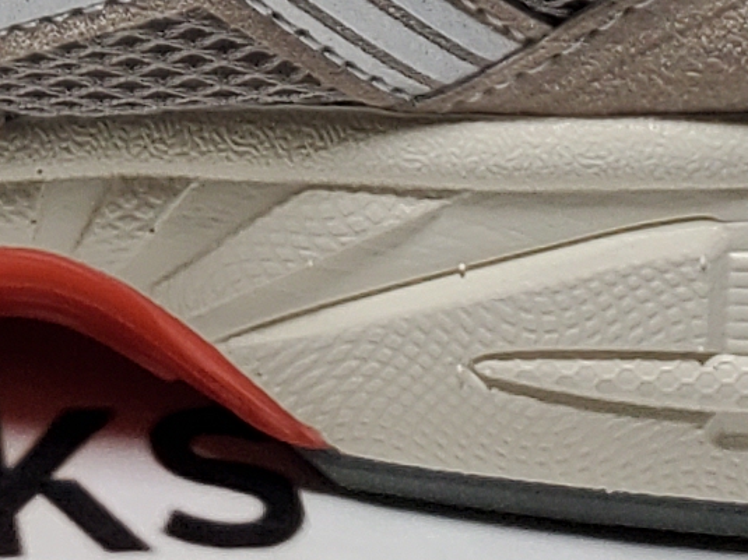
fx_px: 4234
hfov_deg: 10.0
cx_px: -115
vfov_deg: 6.9
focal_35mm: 196
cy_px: -1053
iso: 50
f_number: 1.5
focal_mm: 4.3
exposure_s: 1/500
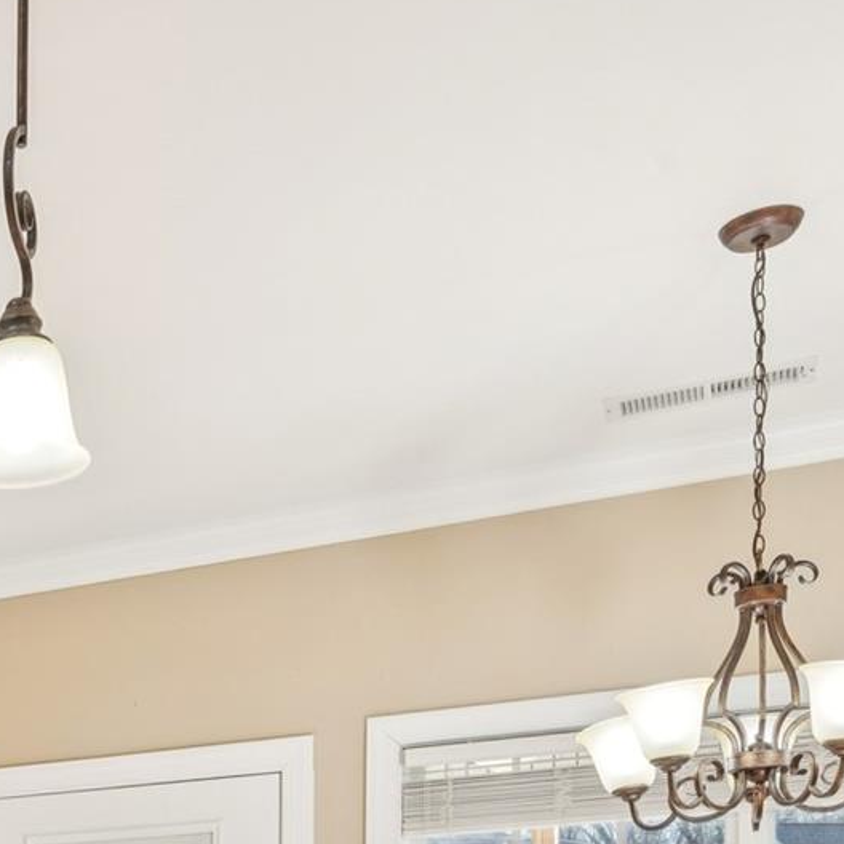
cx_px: -326
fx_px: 1554
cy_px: 1069
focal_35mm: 56
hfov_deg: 25.1
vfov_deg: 26.3
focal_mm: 17.1
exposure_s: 1/3.33
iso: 100
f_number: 11
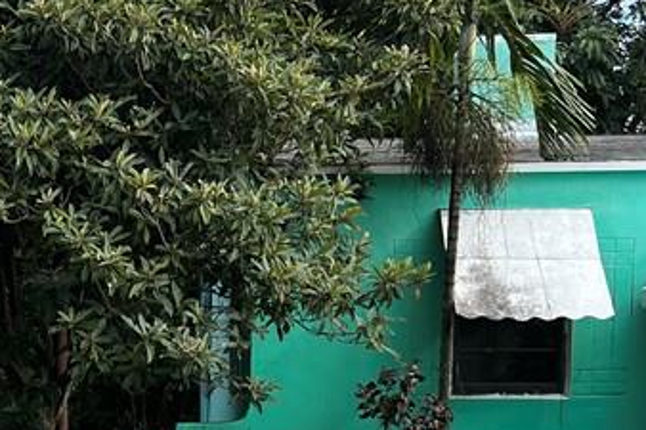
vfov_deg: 16.2
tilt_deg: -3.9
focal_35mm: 82
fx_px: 1471
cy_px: 453
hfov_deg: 23.9
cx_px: 25
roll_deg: -2.5
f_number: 1.5
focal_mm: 5.7
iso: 50
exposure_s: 1/1531
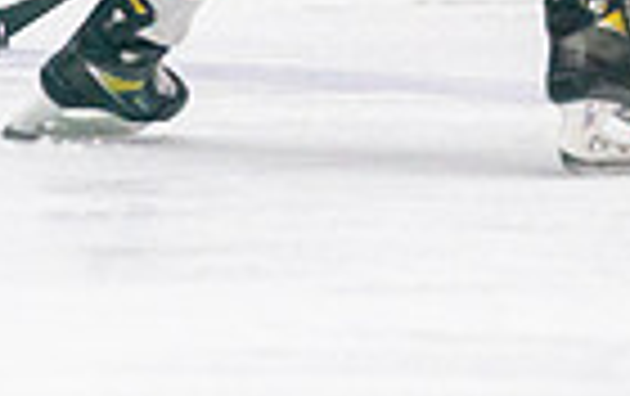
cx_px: 1128
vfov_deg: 1.0
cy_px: -336
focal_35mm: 1351
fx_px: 23233
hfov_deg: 1.6
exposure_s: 1/1600
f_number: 2.8
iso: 4000
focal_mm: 200
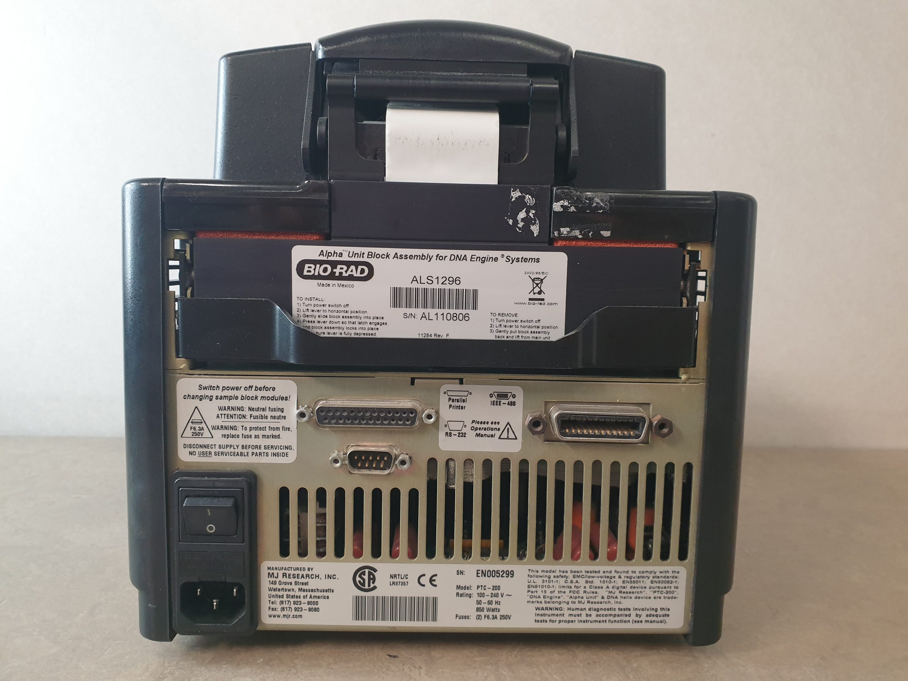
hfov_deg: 67.3
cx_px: 454
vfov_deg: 53.1
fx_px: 682
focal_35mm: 26
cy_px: 340
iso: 250
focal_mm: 4.3
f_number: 2.4
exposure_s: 1/50
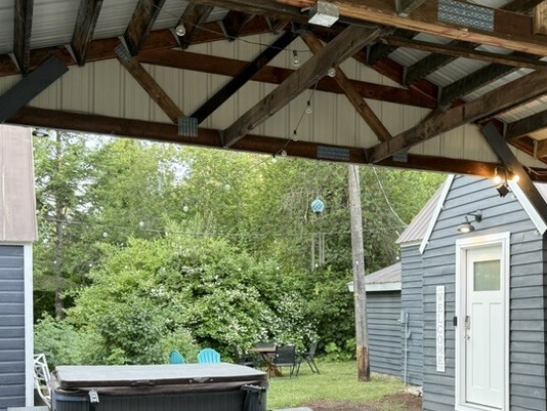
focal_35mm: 46
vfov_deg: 31.0
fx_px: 727
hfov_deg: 40.6
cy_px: 304
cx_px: 376
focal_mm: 6.76
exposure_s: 1/121
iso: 80
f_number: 1.78
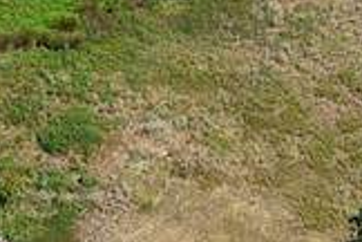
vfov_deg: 7.7
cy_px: -27
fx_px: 1780
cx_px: 514
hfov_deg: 11.2
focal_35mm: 177
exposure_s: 1/1250
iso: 100
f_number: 2.8
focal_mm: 14.45
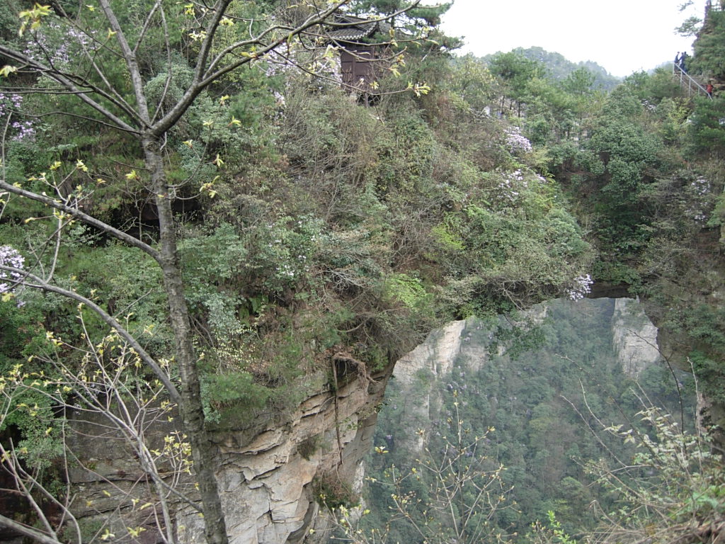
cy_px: 272
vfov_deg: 39.7
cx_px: 362
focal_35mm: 36
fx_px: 754
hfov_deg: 51.4
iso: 50
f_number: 2.7
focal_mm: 7.5
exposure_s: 1/71.8
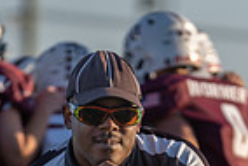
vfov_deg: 1.8
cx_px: 79
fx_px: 5186
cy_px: 317
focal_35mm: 752
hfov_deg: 2.7
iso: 125
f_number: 2.8
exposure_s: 1/1250
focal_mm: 184
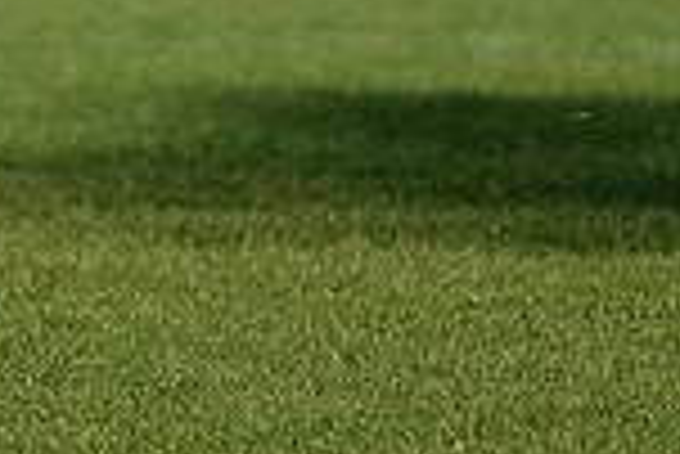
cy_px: -317
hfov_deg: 2.7
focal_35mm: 747
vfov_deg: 1.8
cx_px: -563
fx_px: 14123
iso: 250
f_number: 2.8
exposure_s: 1/2000
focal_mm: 195
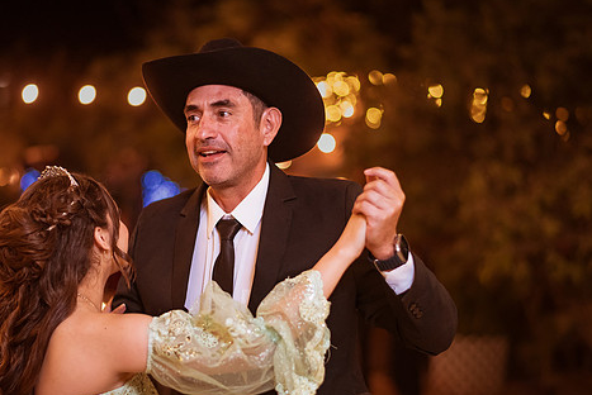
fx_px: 1185
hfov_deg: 28.0
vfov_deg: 18.9
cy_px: 220
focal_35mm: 72
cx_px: 236
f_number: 1.4
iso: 3200
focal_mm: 58
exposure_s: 1/320
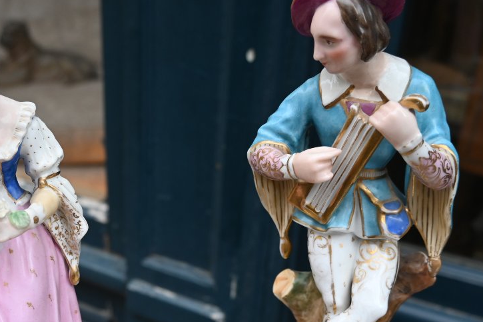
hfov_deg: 40.2
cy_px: 261
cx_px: 157
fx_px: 649
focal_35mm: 48
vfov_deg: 27.2
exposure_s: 1/250
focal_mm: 19.5
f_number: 4
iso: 320
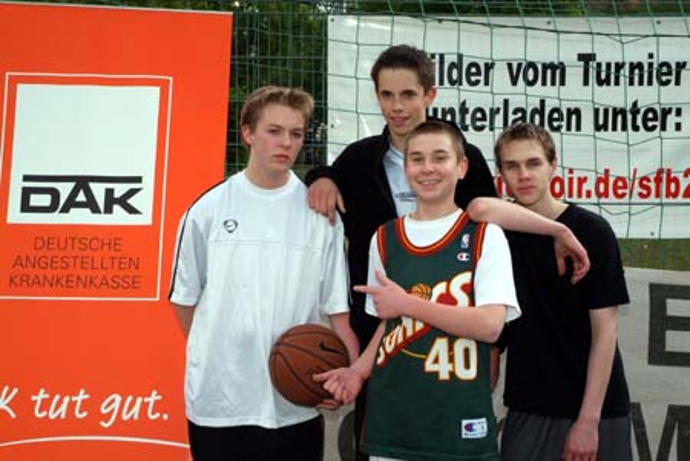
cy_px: 230
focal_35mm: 57
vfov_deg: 23.8
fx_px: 1094
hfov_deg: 35.0
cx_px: 345
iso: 400
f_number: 19
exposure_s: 1/125
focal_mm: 38
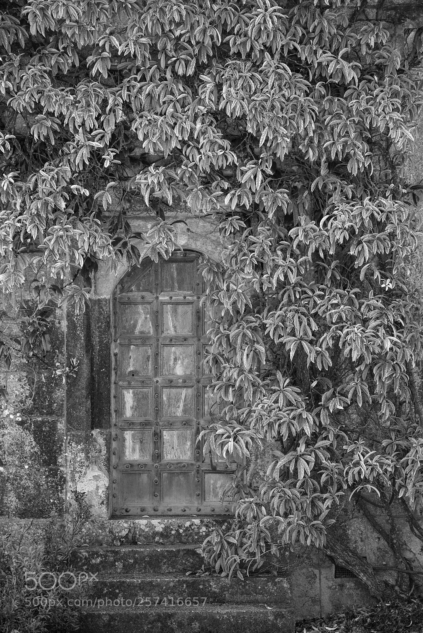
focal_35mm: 130
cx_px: 212
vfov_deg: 15.8
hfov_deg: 10.6
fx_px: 2289
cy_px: 316
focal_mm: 130
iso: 220
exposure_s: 1/500
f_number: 2.8
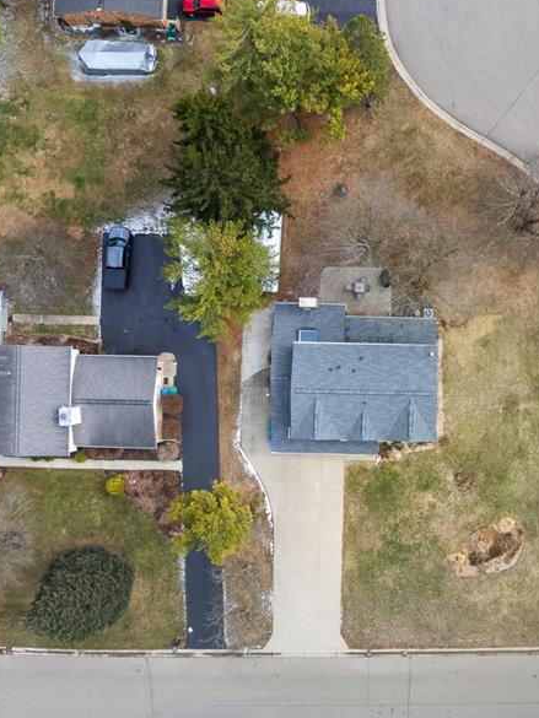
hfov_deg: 38.0
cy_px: 380
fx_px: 768
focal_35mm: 37
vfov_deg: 50.1
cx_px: 379
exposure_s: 1/50
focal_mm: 8.38
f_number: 2.8
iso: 100
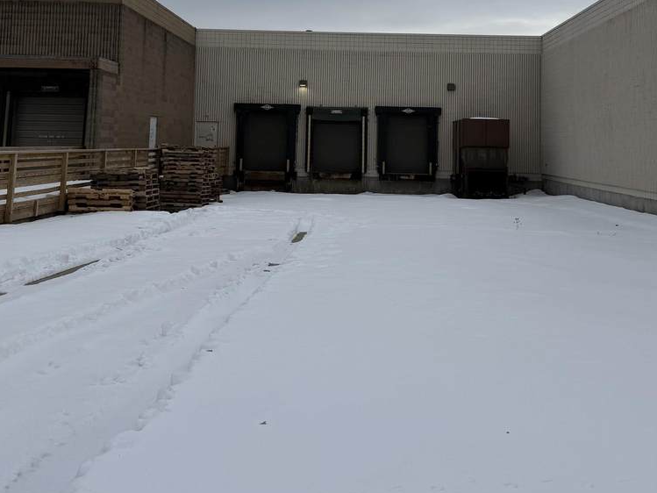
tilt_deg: +4.3
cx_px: 363
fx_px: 778
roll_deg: -1.6
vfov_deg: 33.9
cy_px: 82
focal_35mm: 41
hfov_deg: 45.7
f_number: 1.78
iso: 80
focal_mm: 6.76
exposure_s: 1/8130
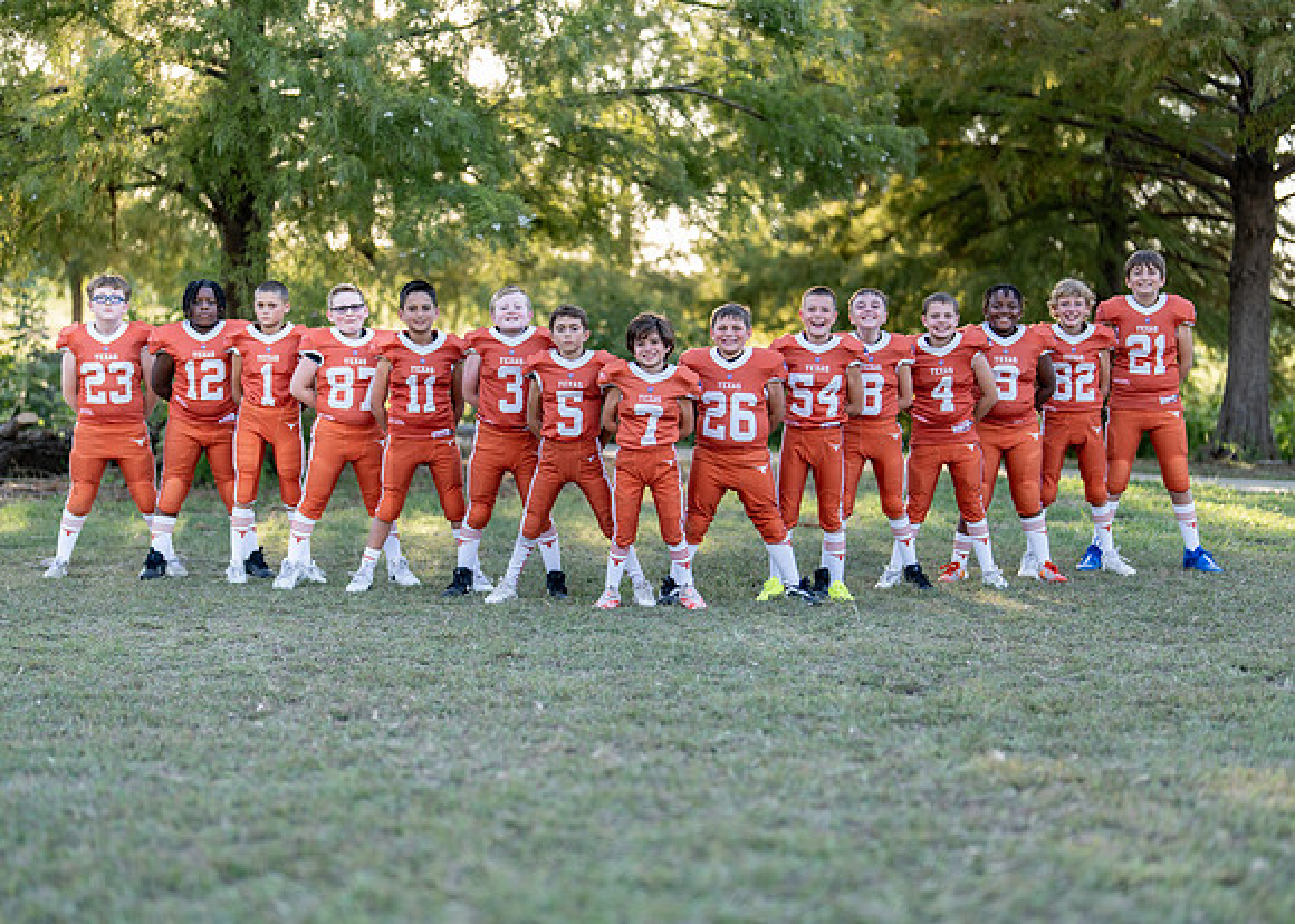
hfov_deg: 31.6
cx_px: 621
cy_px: 454
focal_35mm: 62
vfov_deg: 22.8
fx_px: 2291
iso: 100
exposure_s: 1/640
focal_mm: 50
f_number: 1.2
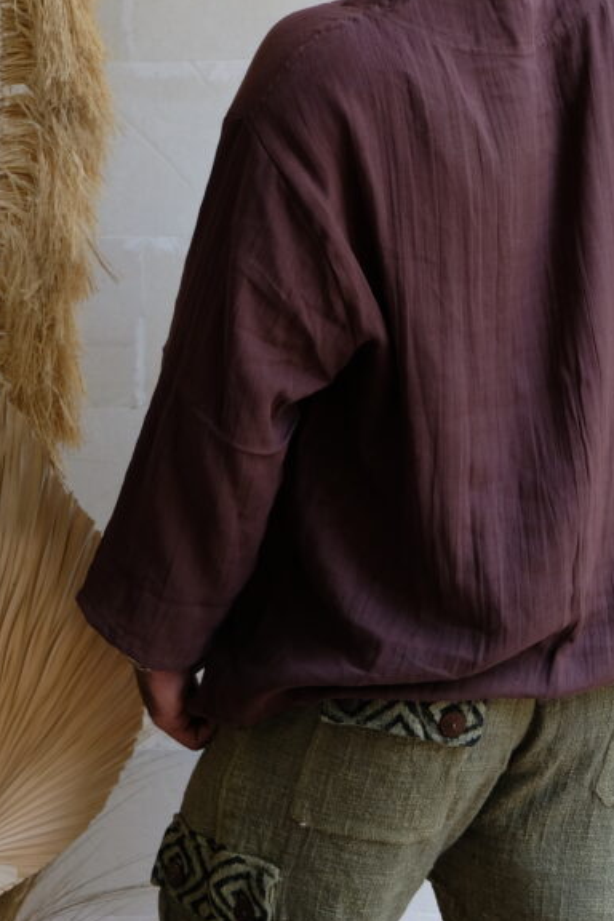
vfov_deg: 26.0
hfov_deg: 18.2
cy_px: 59
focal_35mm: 75
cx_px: 369
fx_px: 1919
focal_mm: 24.3
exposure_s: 1/200
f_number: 3.2
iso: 250
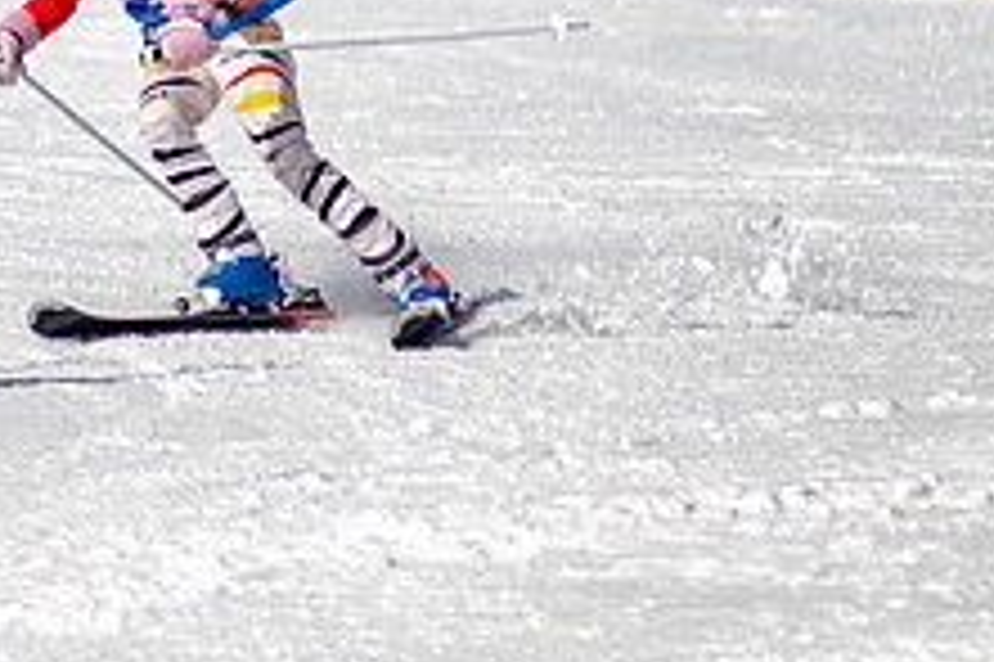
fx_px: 43868
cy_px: 48
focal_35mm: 1590
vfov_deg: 0.9
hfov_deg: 1.3
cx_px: 108
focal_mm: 300
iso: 100
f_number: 2.8
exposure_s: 1/6400
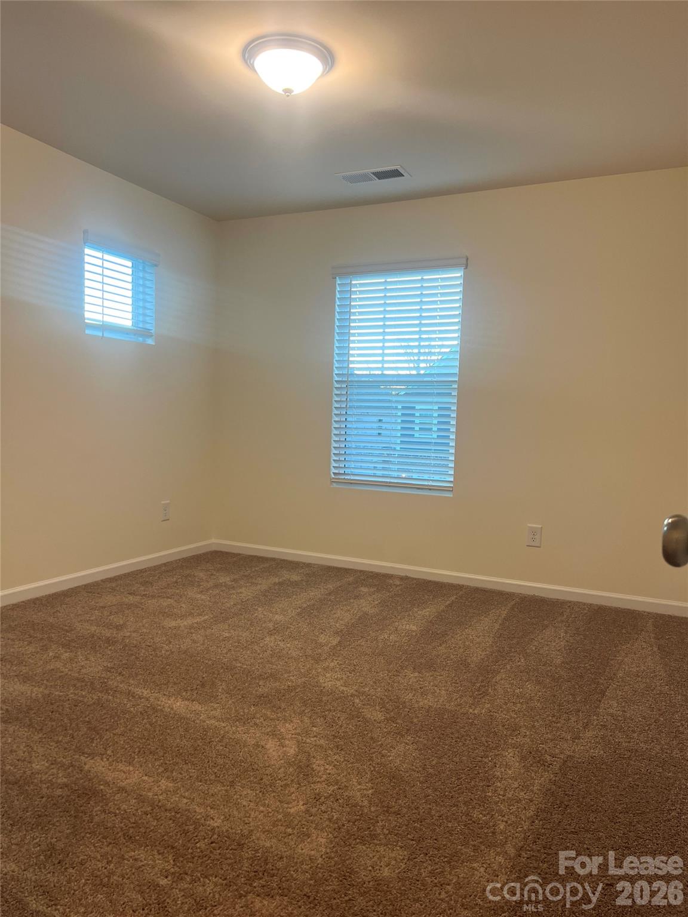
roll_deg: -2.3
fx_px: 689
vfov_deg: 67.3
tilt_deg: -3.3
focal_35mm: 26
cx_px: 344
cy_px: 458
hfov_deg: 53.1
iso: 80
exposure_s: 1/60
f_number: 1.5
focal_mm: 5.7
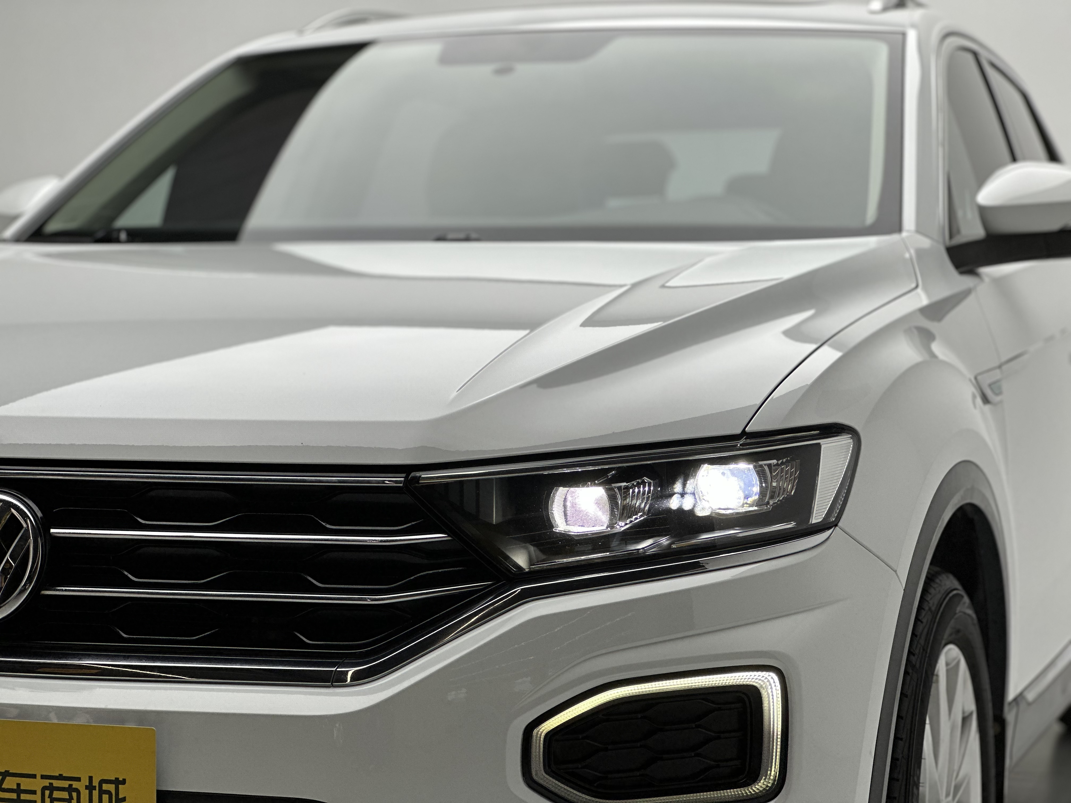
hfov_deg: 25.3
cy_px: 402
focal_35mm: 77
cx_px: 536
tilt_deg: -1.7
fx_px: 2382
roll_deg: -0.2
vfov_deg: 19.1
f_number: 2.8
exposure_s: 1/100
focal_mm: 9
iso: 32
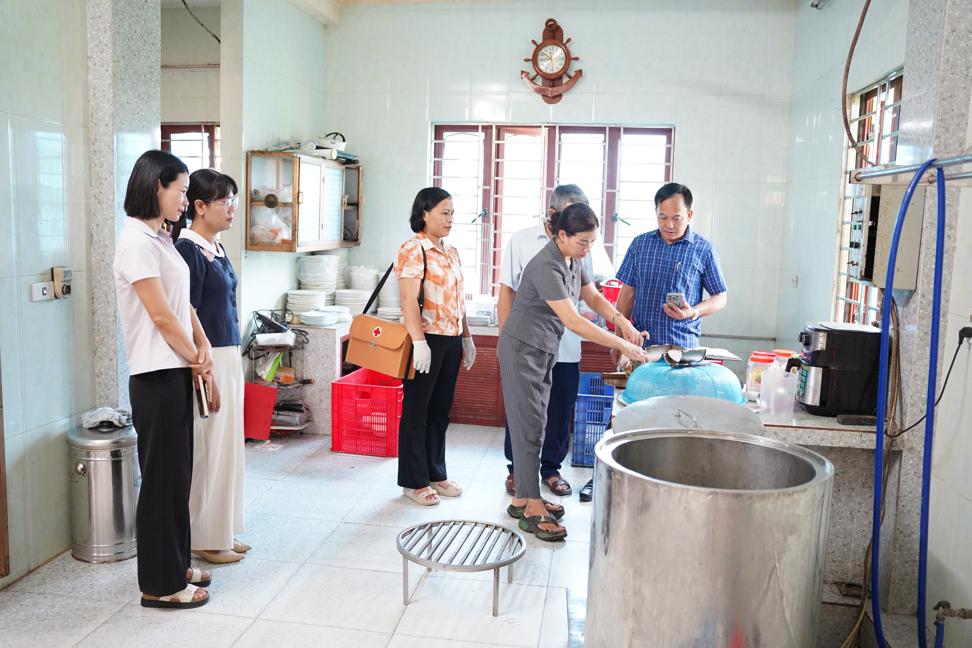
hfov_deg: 60.1
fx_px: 840
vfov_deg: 42.2
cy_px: 324
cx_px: 486
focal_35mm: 31
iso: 800
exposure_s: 1/40
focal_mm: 31.1
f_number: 2.8
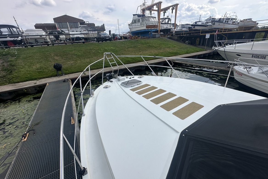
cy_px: 96
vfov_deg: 77.2
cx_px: 138
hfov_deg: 100.4
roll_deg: +3.5
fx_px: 112
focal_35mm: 15
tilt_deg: -26.6
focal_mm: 2.22
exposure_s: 1/2681
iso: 40
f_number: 2.2
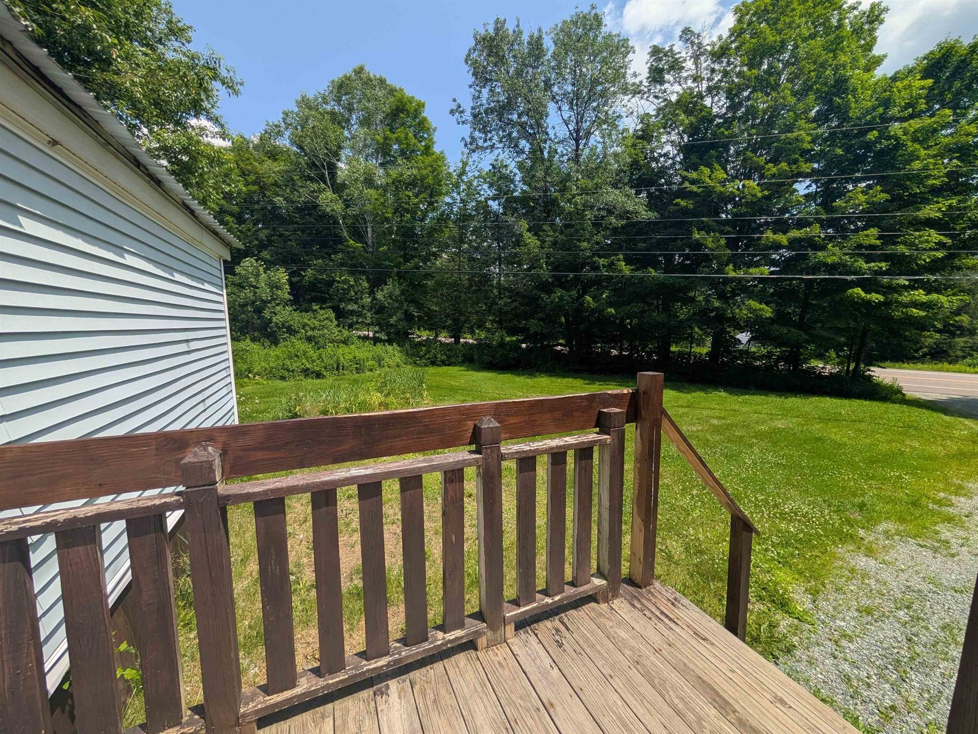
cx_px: 489
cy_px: 367
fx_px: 339
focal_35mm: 12
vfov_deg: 94.5
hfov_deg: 110.5
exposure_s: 1/2660
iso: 46
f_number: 1.7
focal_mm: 2.02
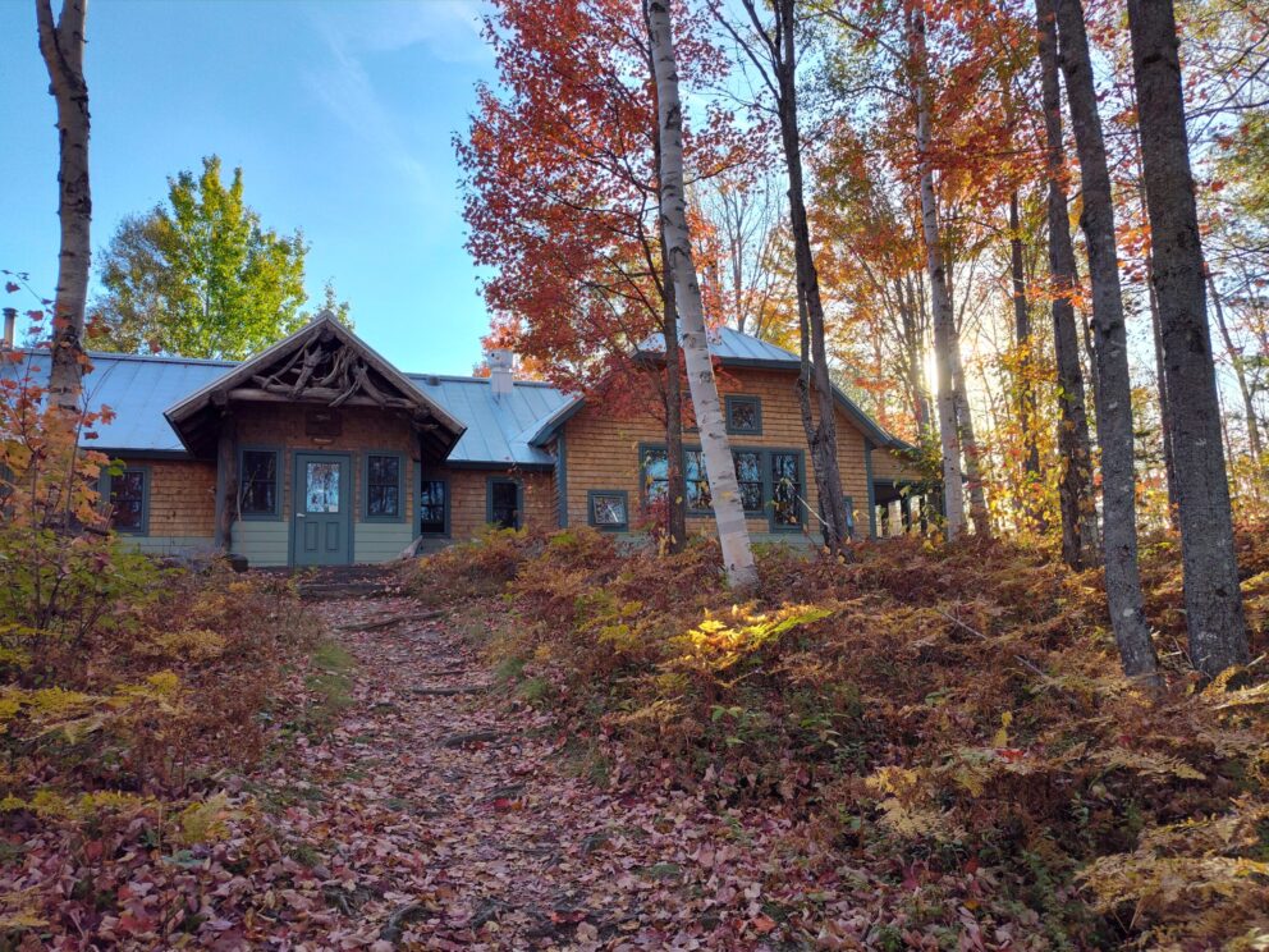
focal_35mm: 23
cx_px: 634
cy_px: 476
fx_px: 843
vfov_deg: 58.9
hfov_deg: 73.9
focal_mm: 5.56
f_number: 1.8
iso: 100
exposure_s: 1/334
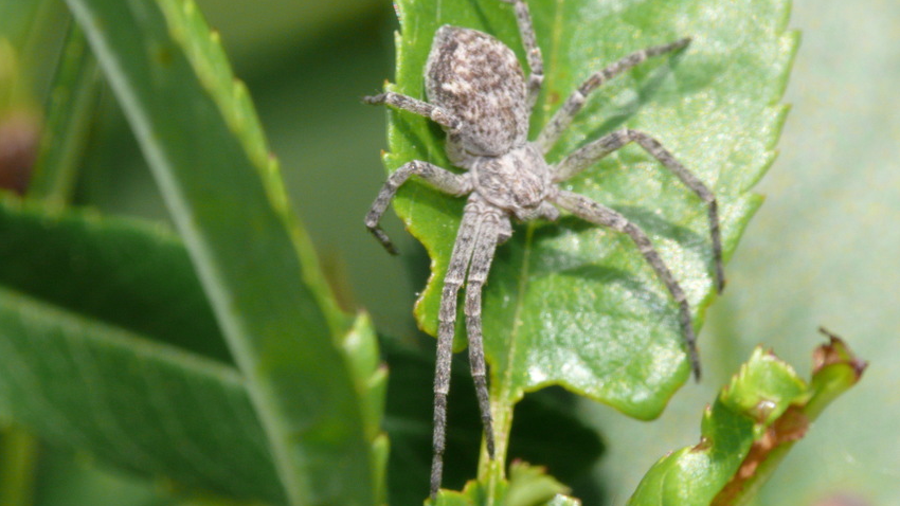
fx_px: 8090
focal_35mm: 339
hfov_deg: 6.4
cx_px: 451
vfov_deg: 3.6
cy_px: 250
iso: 200
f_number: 10
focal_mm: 65.5
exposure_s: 1/200
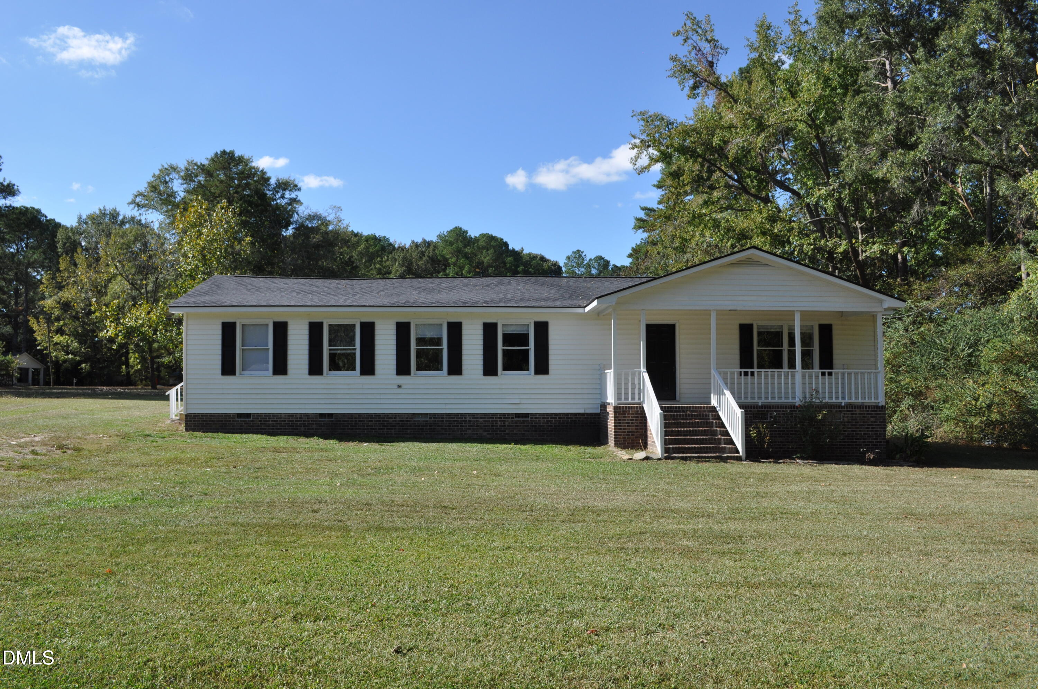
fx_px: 864
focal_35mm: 30
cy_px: 344
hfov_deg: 62.0
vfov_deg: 43.5
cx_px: 519
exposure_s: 1/320
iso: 200
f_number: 9
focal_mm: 20
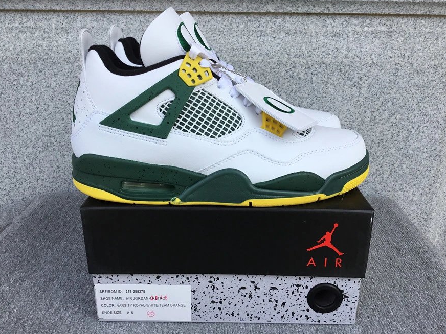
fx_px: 412
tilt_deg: -18.8
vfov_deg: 44.2
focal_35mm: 32
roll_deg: -0.1
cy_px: 167
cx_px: 225
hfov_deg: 56.8
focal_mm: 3.3
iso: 25
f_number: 2.4
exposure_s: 1/401
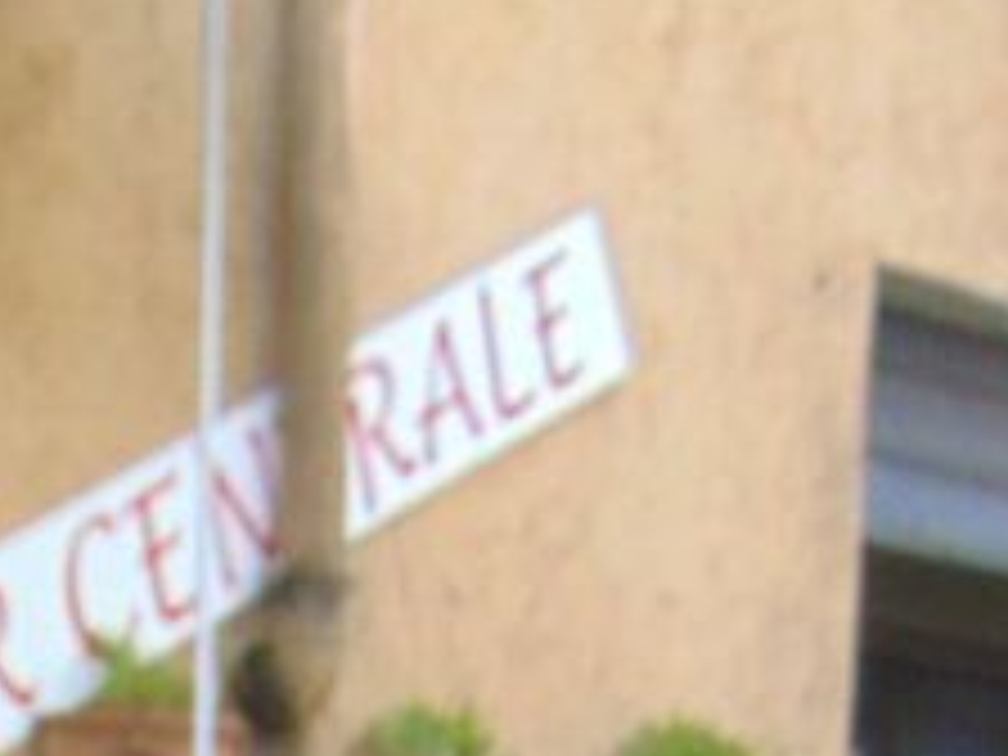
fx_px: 3902
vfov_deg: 9.9
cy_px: 1710
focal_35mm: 134
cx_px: -135
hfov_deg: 14.3
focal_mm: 4.5
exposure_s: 1/80
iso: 80
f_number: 3
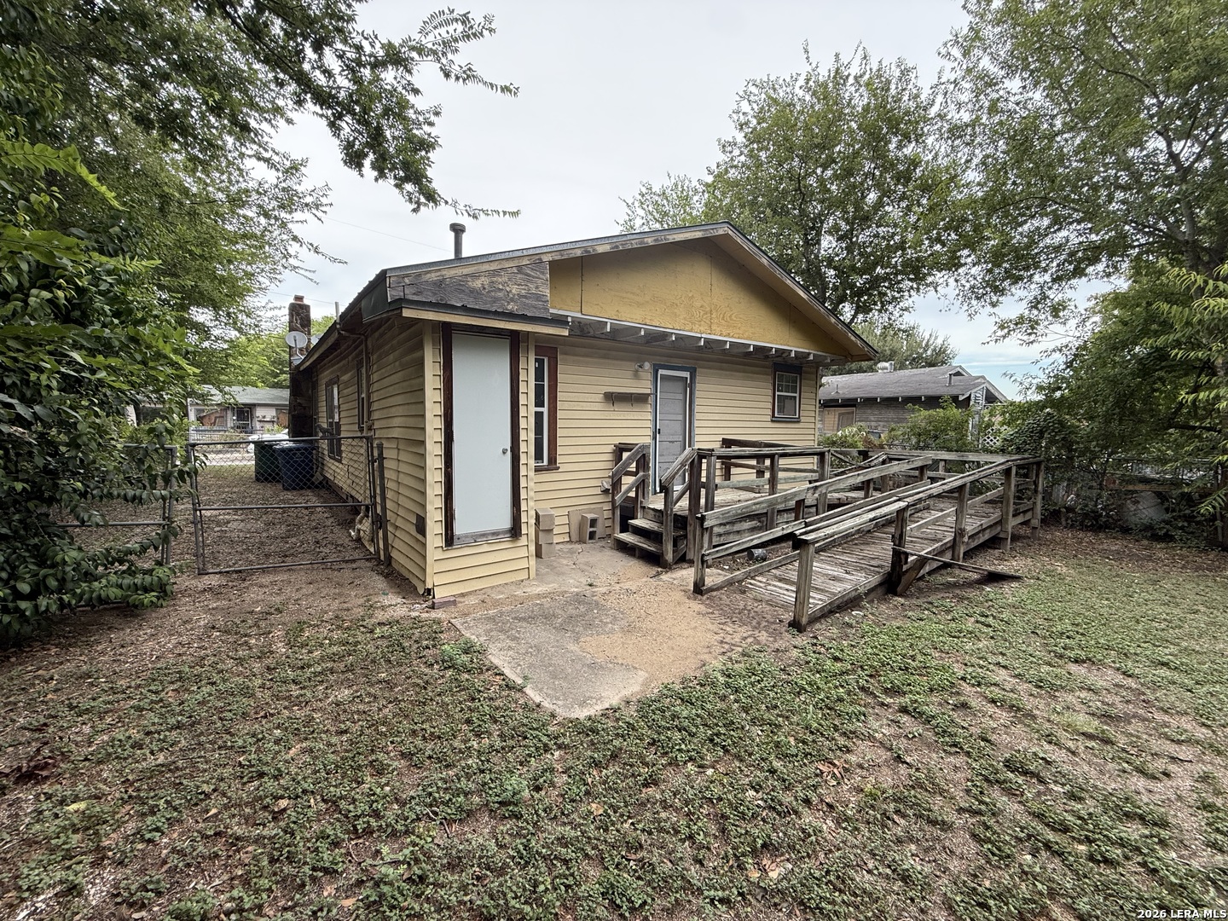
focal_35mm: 14
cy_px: 460
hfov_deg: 102.1
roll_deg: -0.2
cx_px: 614
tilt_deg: -3.7
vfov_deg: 85.7
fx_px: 497
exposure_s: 1/99
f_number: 2.2
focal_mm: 2.22
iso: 64
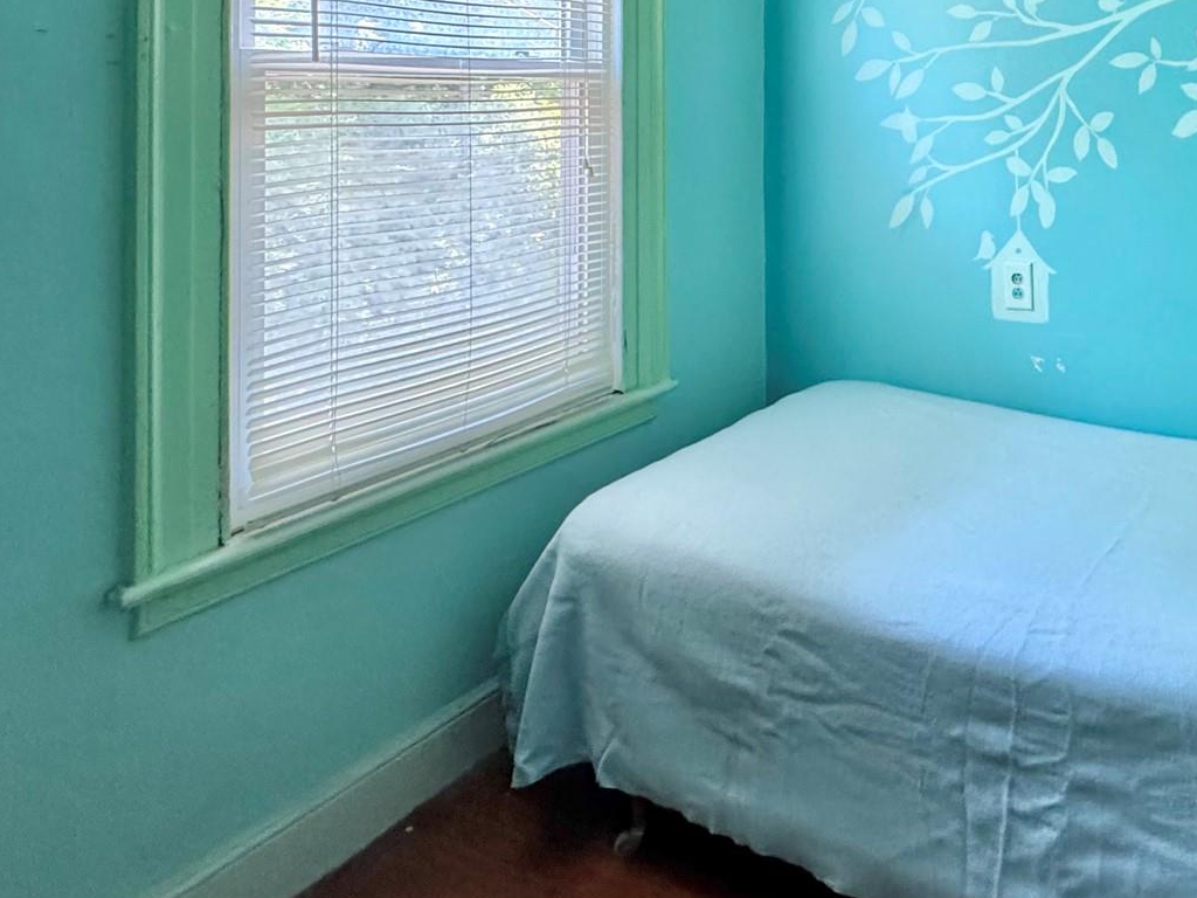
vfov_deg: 45.1
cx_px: 1050
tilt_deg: +0.2
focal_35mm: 28
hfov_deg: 56.0
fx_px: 968
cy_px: 89
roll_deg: +0.4
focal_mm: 2.22
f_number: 2.2
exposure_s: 1/91
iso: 320
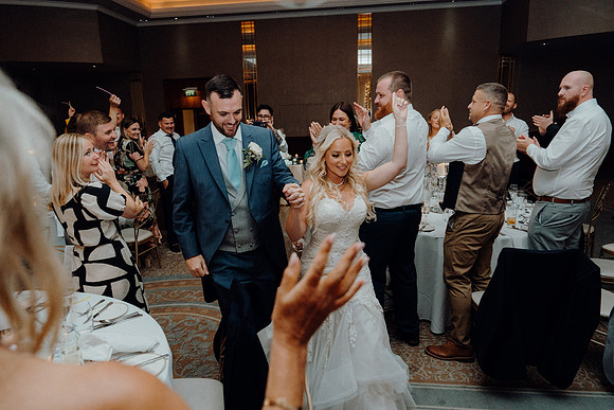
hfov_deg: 73.7
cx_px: 307
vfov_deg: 53.2
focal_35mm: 24
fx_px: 409
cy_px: 205
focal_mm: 24
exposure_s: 1/160
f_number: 3.5
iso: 2500
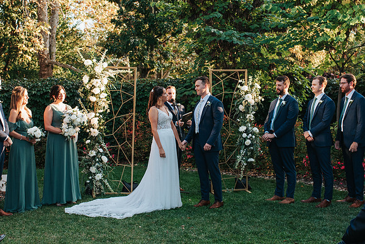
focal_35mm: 58
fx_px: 591
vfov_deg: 23.3
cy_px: 133
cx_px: 184
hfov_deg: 34.3
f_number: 3.2
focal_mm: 35
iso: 1000
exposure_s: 1/800
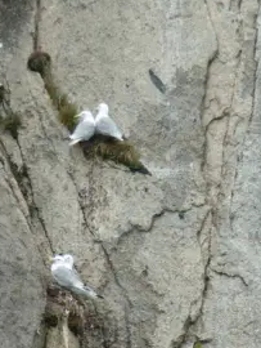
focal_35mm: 254
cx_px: 133
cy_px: 401
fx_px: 2549
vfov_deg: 7.7
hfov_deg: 5.9
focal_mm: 16.1
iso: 100
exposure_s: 1/100
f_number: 4.9
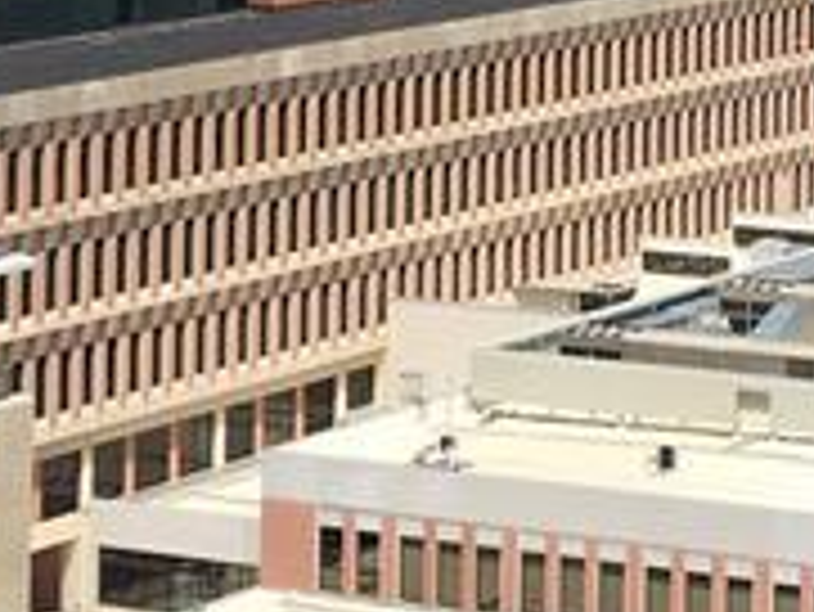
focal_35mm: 164
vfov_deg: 8.7
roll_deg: +0.1
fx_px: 3859
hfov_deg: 11.5
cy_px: -490
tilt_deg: +3.0
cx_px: 1232
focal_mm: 4.15
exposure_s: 1/2404
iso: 25
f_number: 2.2
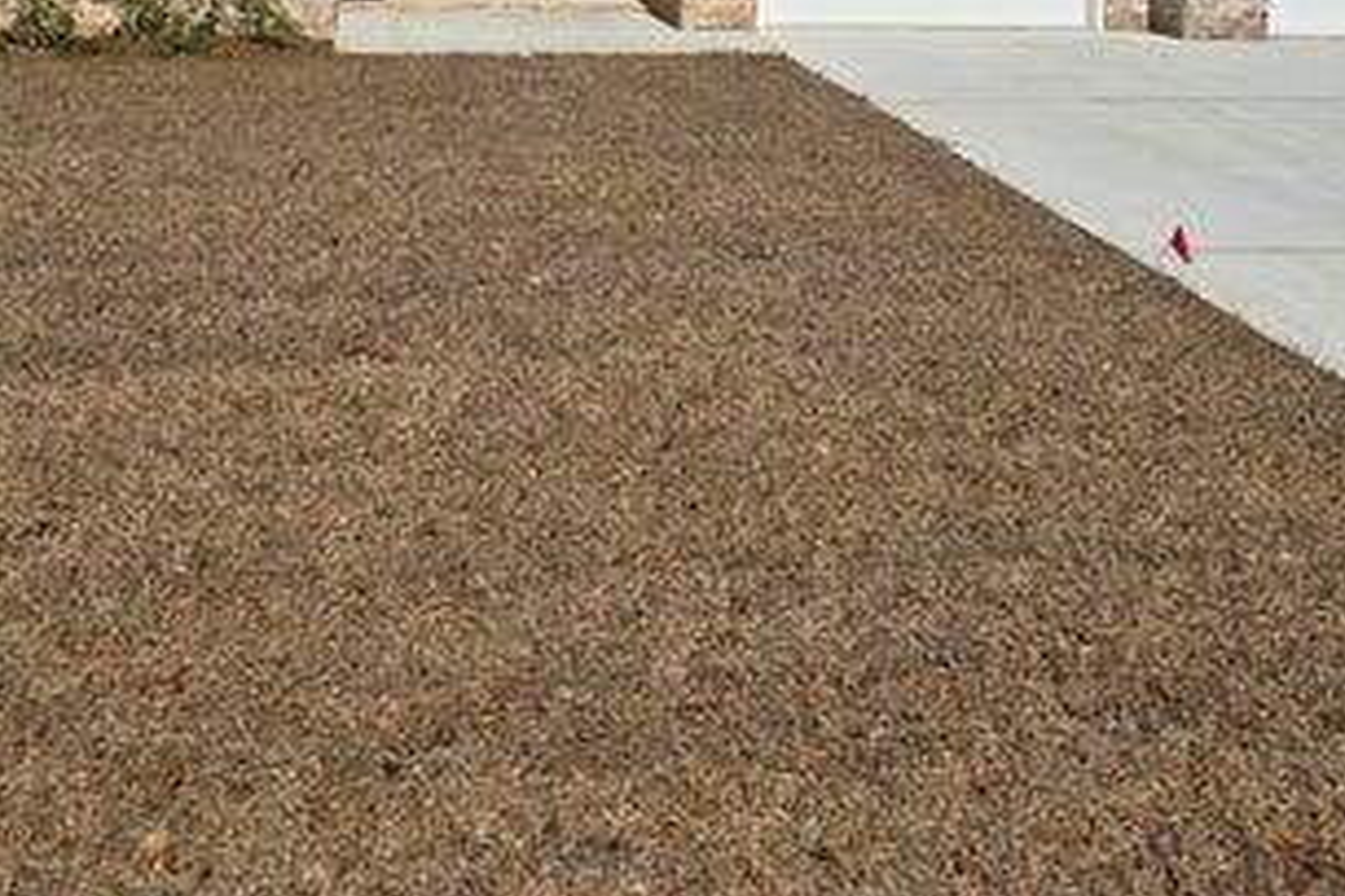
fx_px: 1868
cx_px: 615
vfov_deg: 25.1
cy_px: -83
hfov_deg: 39.6
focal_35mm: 50
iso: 12
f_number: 1.7
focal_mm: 6.3
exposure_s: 1/1751
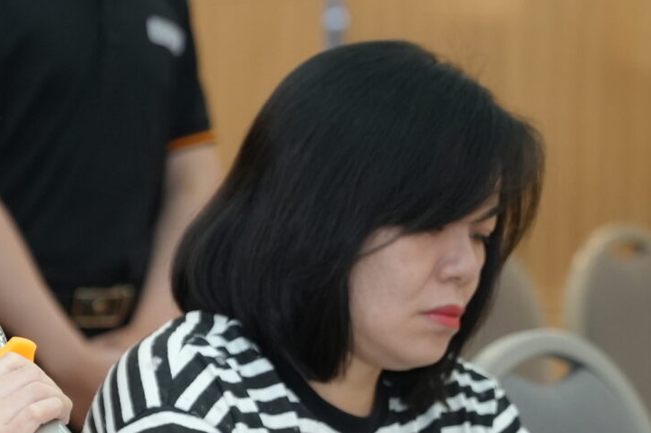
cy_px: 312
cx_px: -192
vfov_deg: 5.8
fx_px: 4300
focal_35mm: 238
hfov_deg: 8.5
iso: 1250
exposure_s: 1/160
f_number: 3.2
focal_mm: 66.8
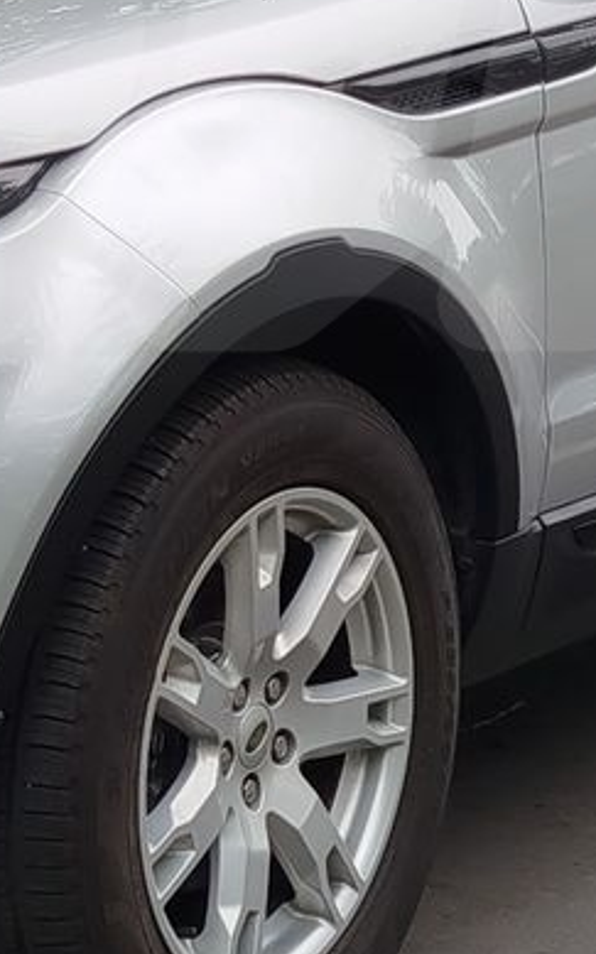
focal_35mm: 157
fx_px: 4082
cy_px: 86
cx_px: -54
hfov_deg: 8.3
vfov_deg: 13.2
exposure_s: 1/357
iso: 50
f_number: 1.7
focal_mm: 5.31
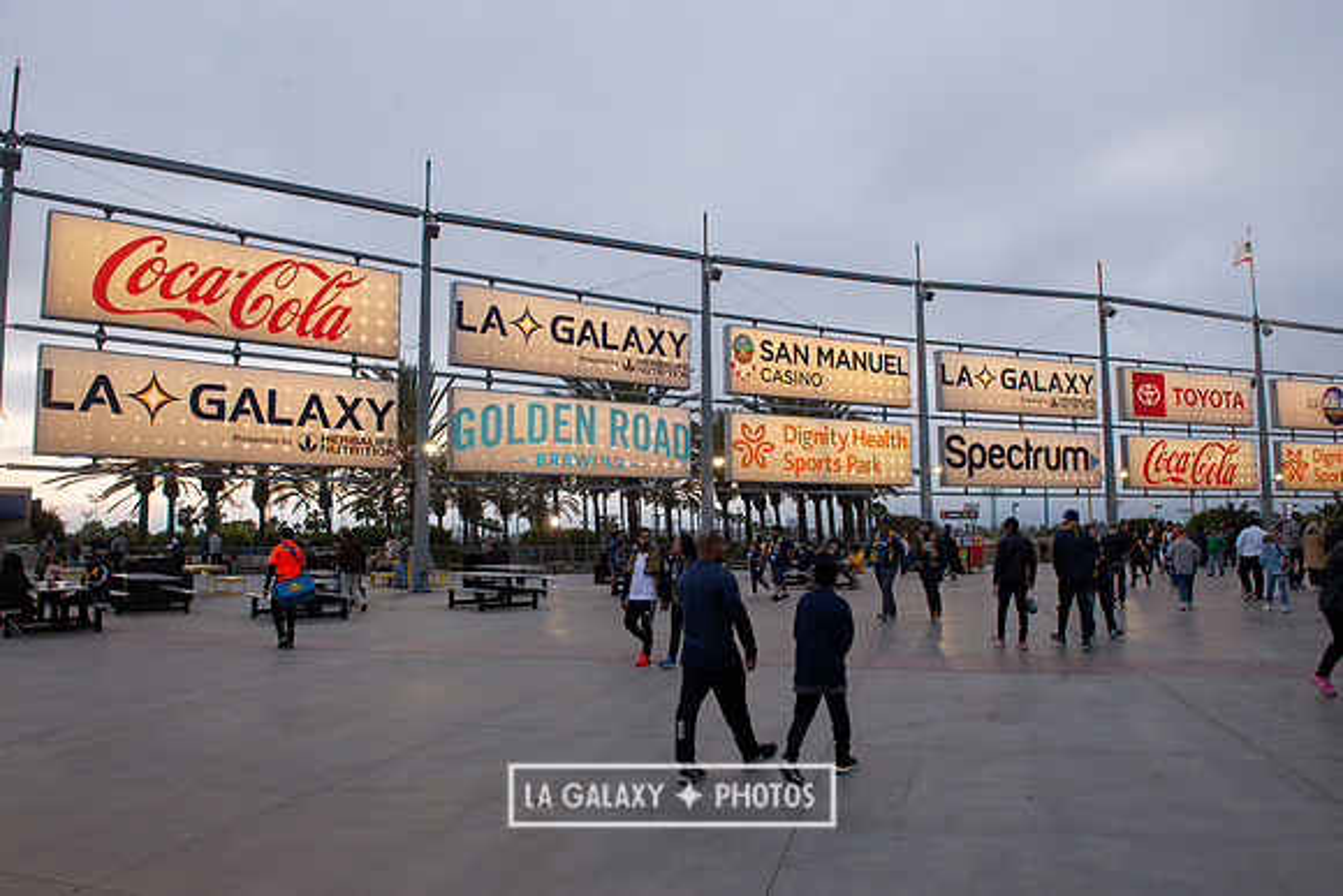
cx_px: 672
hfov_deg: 73.7
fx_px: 896
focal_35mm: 24
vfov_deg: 53.2
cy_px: 448
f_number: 10
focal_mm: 24
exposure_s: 1/80
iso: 400
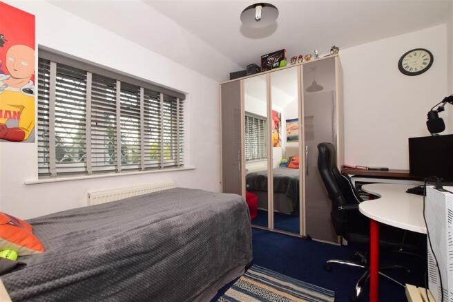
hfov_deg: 100.4
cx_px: 226
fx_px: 189
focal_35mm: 15
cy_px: 151
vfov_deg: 77.3
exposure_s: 1/125
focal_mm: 10
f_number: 7.1
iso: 400
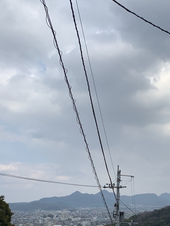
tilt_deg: +4.9
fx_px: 314
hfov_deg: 30.1
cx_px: 111
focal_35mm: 48
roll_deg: -0.7
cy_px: 186
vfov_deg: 38.0
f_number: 1.8
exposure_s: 1/2257
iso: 25
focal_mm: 4.25
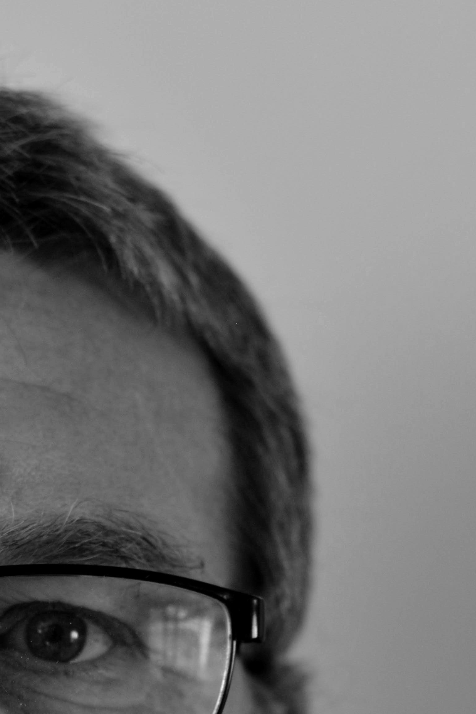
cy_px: 659
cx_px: -71
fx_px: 2703
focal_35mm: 136
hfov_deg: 9.9
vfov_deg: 14.9
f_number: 2.8
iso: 200
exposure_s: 1/160
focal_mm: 35
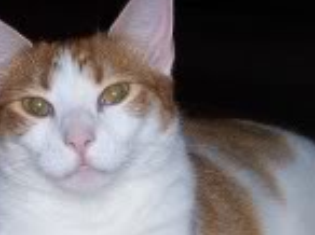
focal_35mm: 158
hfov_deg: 12.5
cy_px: 136
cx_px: 80
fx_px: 1435
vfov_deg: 9.4
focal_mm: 10
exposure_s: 1/90
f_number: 4
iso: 80
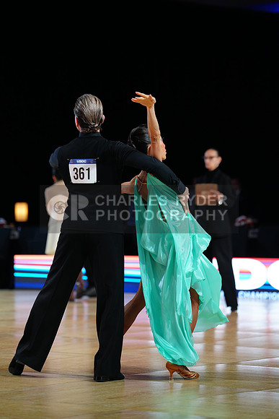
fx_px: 1545
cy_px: 210
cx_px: 140
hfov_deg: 10.3
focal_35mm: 133
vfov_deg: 15.4
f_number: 2.8
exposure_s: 1/400
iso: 640
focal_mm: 133
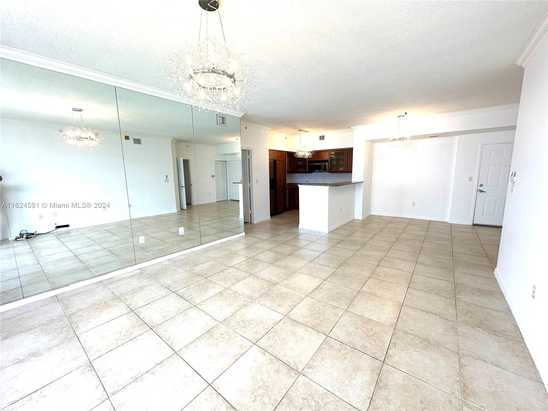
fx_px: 222
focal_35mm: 14
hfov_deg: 102.1
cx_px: 274
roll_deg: -0.3
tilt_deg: -8.2
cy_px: 206
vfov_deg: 85.7
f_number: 2.2
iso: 50
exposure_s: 1/120
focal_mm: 2.22
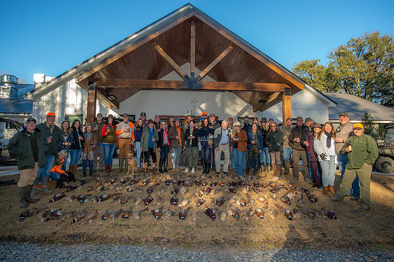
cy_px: 131
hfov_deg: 73.8
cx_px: 197
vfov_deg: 53.1
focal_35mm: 24
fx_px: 263
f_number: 4.5
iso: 160
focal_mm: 24
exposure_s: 1/160
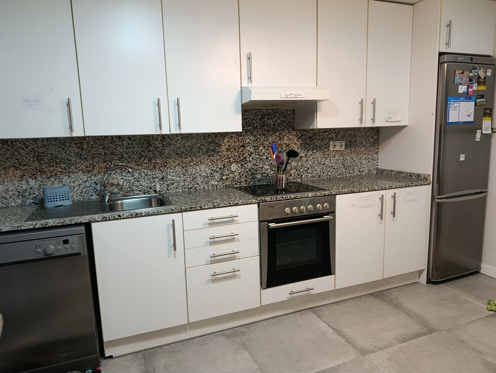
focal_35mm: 23
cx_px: 248
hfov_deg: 73.8
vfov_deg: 59.0
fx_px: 330
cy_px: 186
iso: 884
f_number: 1.65
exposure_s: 1/50
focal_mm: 6.11
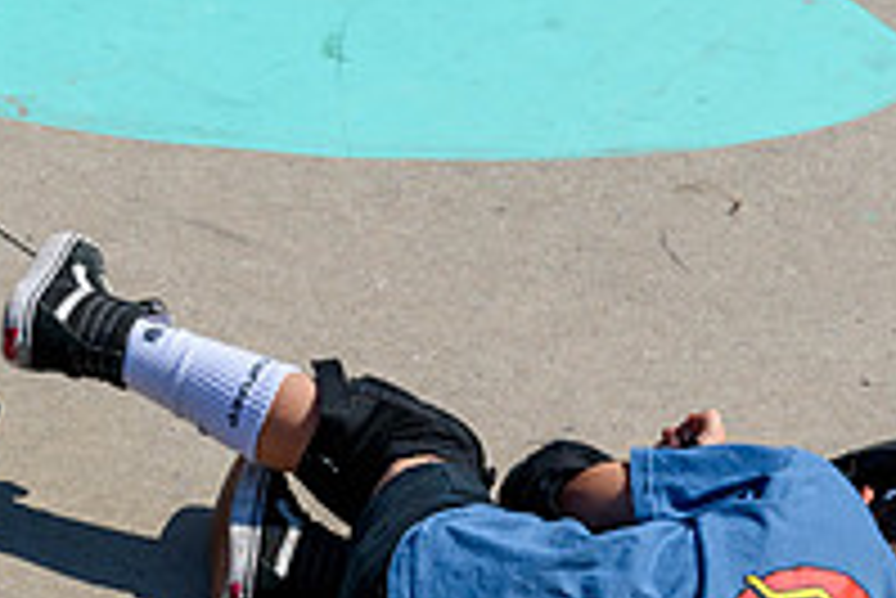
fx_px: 7621
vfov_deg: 4.5
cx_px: 770
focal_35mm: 306
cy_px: 668
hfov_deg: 6.7
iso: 200
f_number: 7.1
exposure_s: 1/800
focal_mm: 70
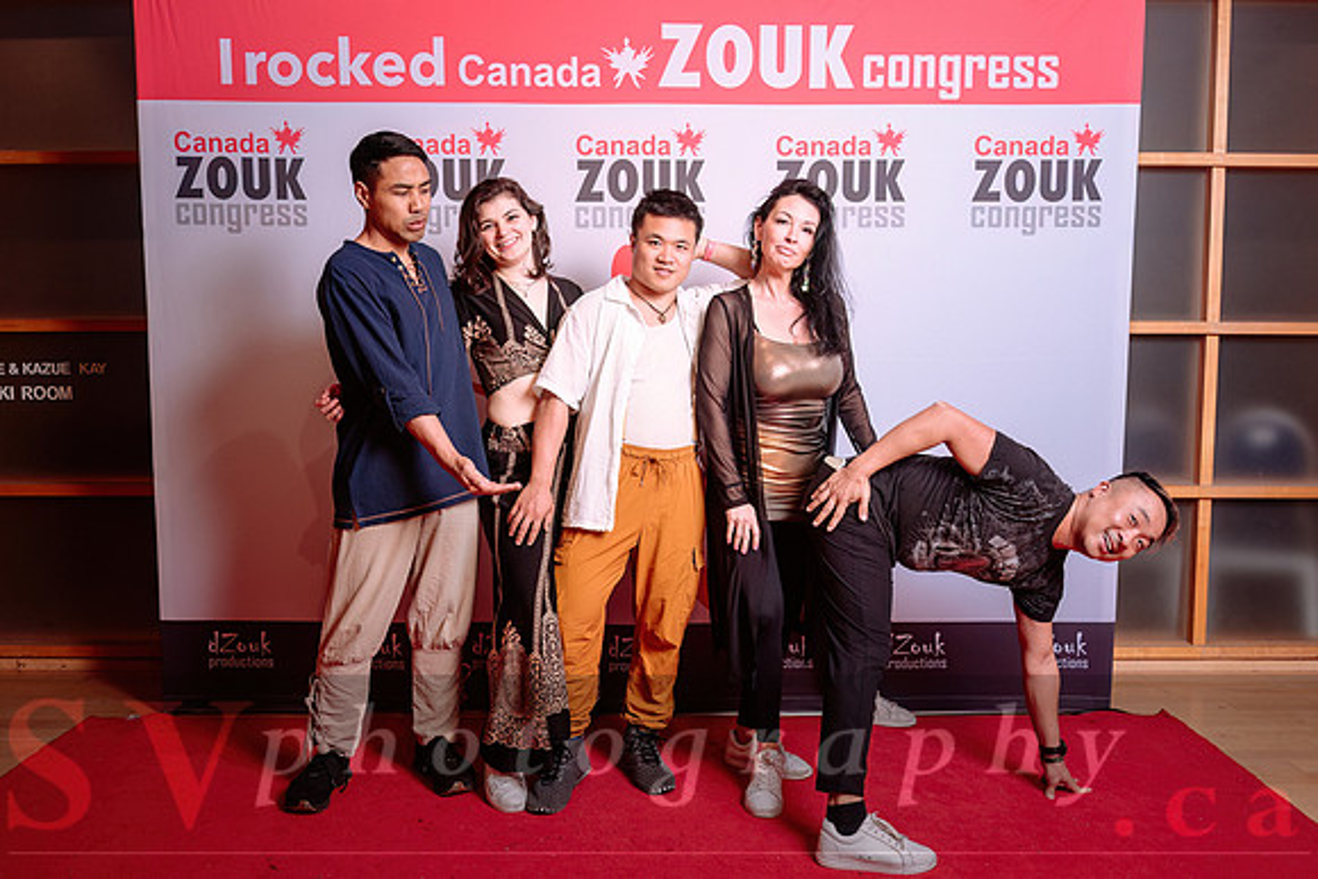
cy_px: 445
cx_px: 659
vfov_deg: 38.9
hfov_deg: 55.8
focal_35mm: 34
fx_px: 1245
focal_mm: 30
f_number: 4.5
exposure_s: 1/160
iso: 200
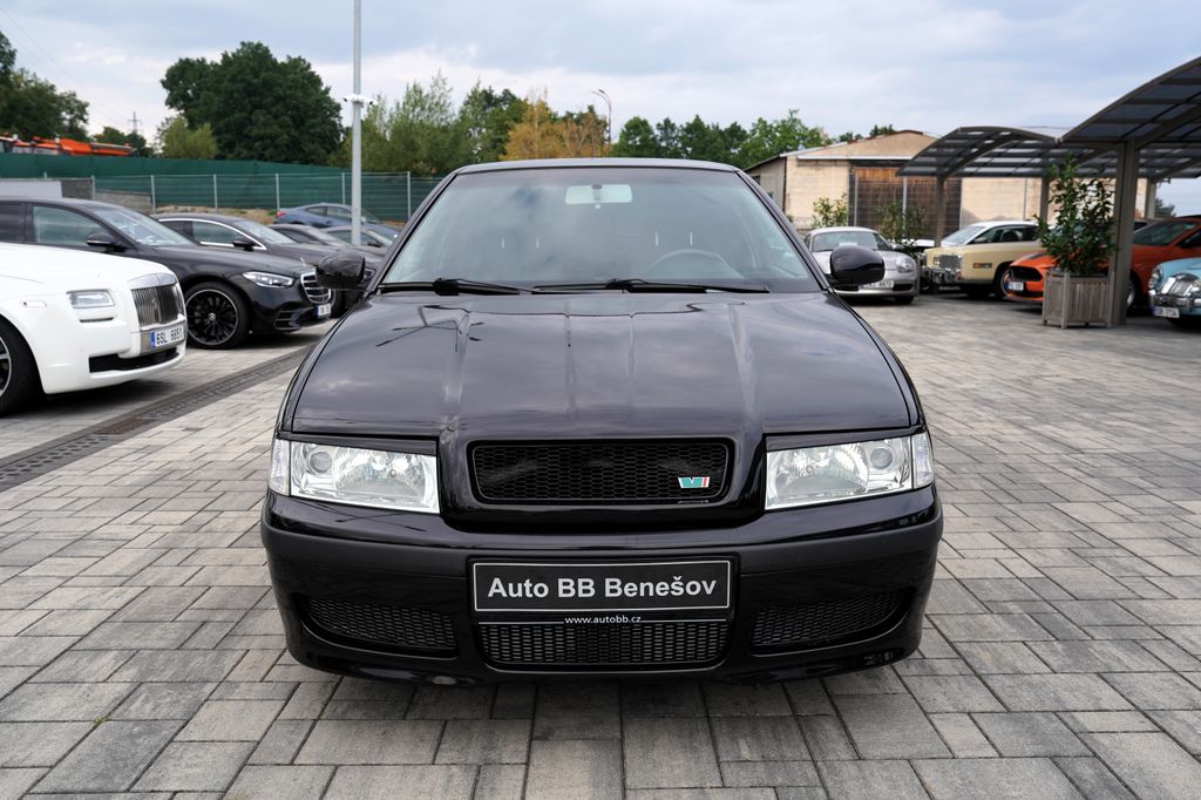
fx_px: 967
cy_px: 400
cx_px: 600
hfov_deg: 63.7
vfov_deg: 44.9
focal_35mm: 29
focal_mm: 29
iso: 100
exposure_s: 1/125
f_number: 5.6
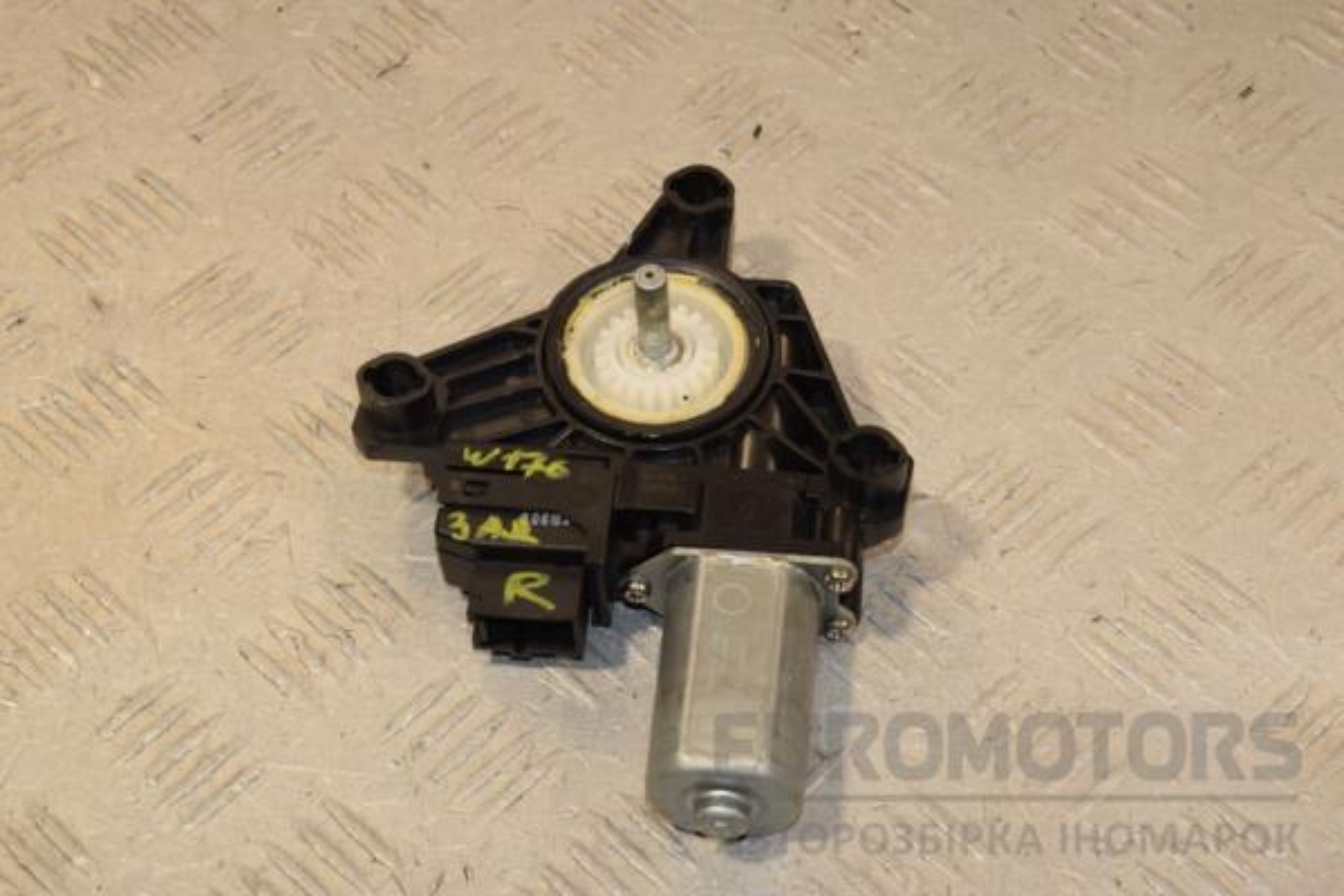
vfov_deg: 17.5
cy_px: 448
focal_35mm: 78
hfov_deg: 26.0
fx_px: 2912
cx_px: 672
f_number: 10
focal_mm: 52
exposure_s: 1/200
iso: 800
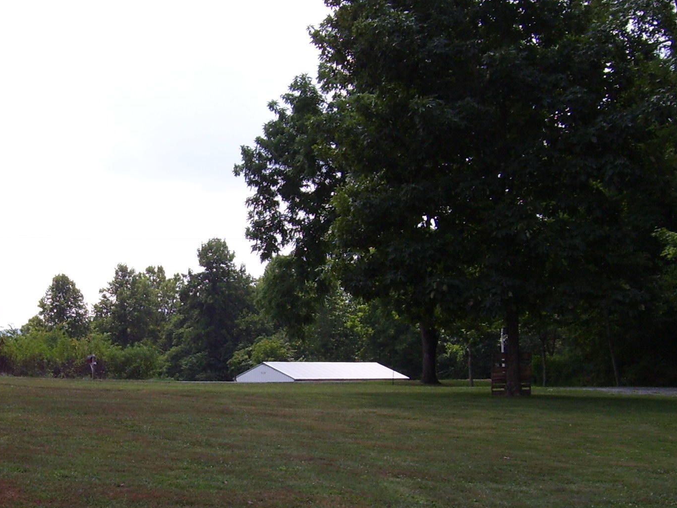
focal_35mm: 61
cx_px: 154
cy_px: 346
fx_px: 1193
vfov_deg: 23.9
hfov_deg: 31.0
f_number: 4.8
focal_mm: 6
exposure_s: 1/350
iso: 80
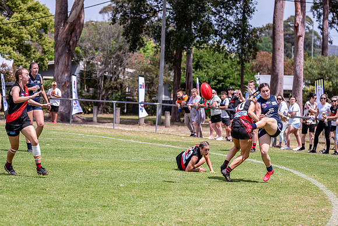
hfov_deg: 13.7
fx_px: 1409
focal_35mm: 150
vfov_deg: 9.2
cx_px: 169
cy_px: 113
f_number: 6.3
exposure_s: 1/2500
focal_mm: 150
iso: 800
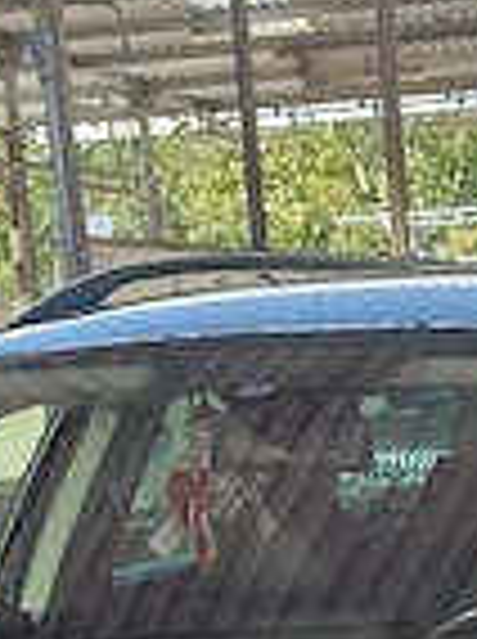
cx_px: 562
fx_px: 2396
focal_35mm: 130
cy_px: 1197
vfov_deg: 13.4
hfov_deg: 11.2
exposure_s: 1/100
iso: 125
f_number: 1.65
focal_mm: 6.19
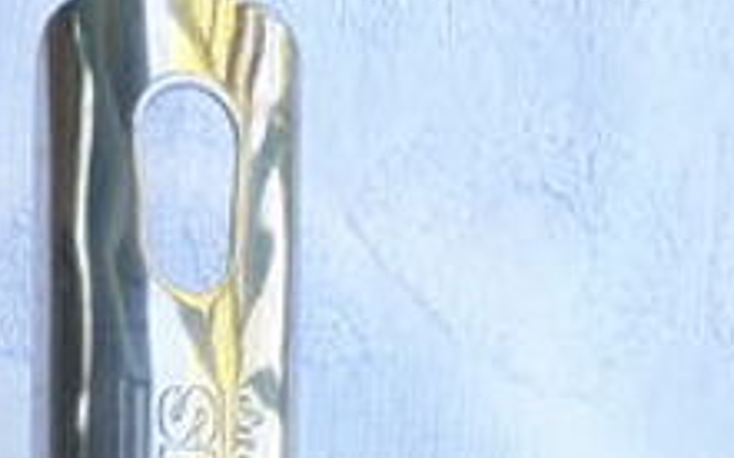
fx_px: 3460
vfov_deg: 5.8
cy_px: 2132
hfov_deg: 12.0
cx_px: -27
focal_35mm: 173
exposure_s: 1/100
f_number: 1.9
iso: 64
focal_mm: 3.6
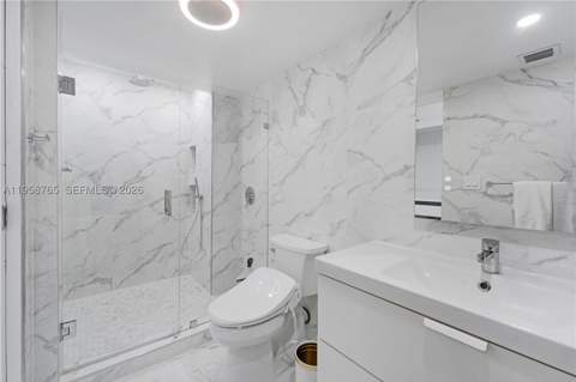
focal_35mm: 14
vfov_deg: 81.1
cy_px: 191
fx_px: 224
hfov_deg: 104.3
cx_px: 288
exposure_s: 1/8
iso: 100
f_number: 8
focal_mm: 14
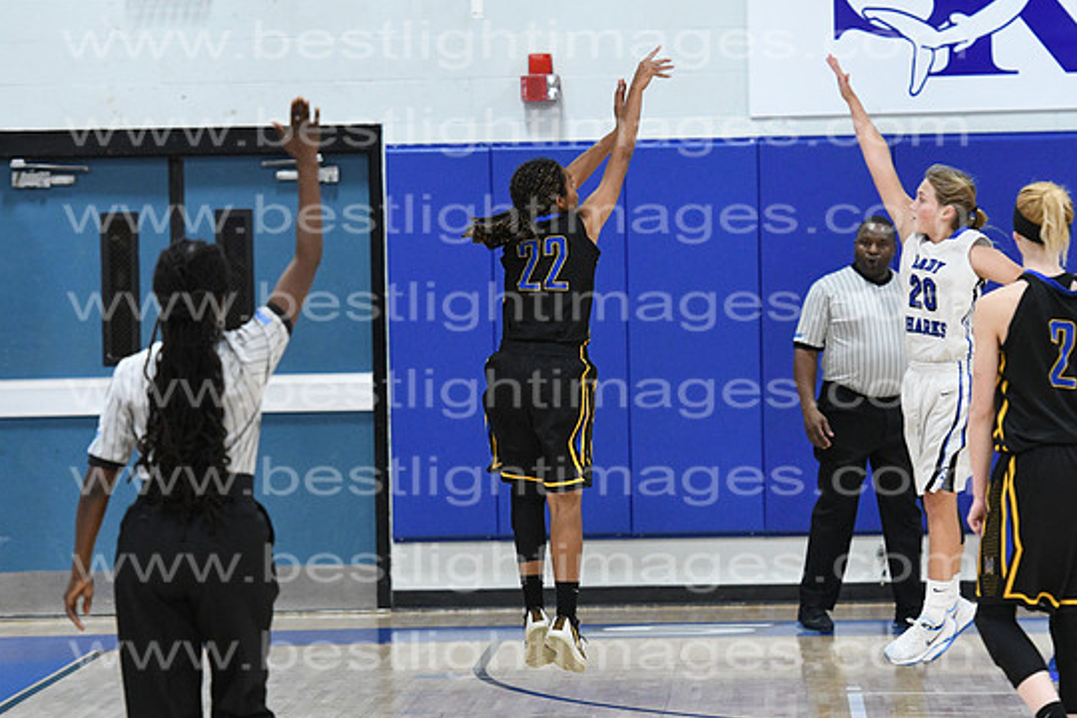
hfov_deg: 9.5
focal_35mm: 218
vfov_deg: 6.3
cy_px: 350
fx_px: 6507
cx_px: 523
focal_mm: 135
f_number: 4
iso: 5000
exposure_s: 1/640
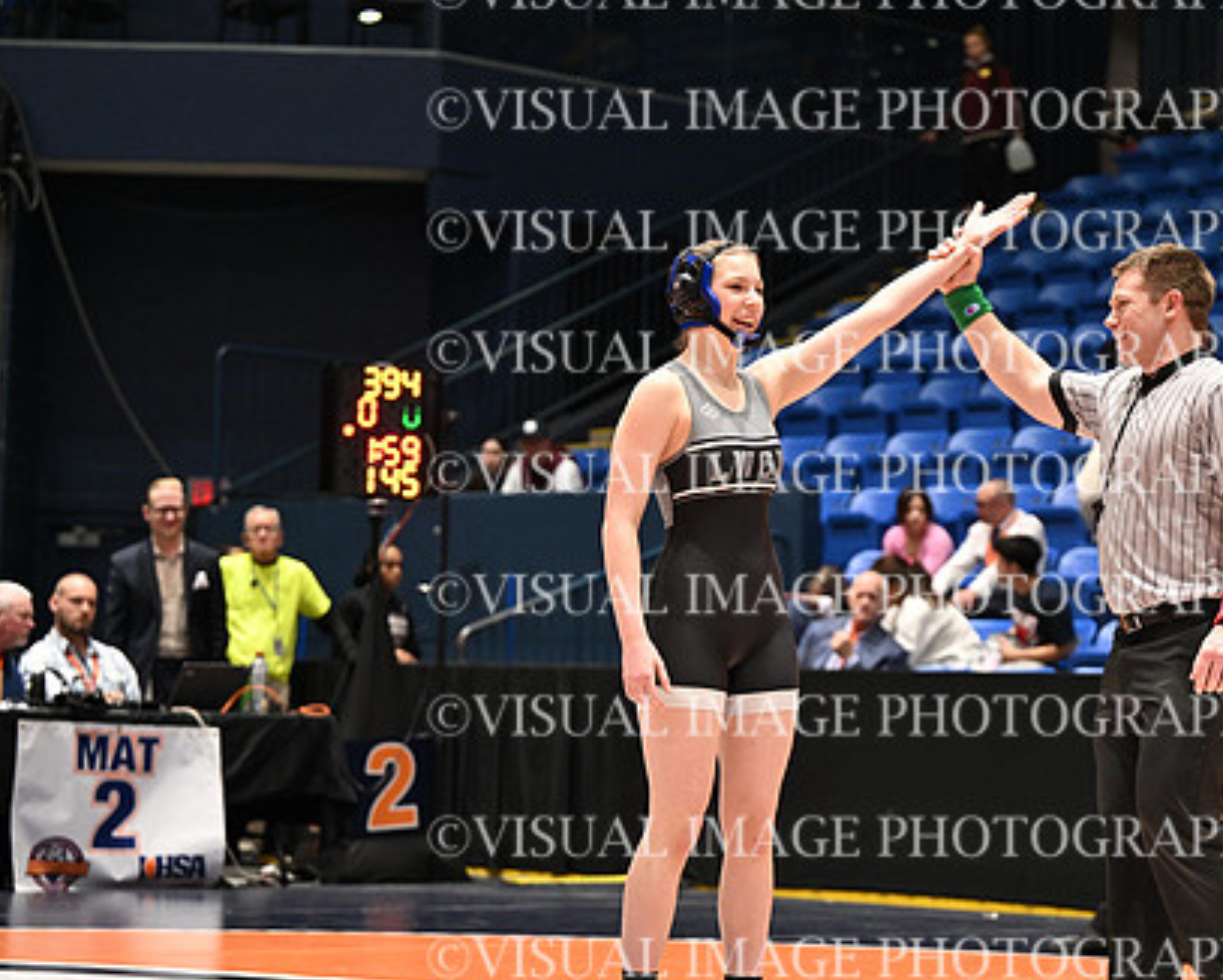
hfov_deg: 18.5
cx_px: 862
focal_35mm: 103
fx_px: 3730
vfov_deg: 15.0
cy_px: 534
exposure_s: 1/480
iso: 2800
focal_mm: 77
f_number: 2.8
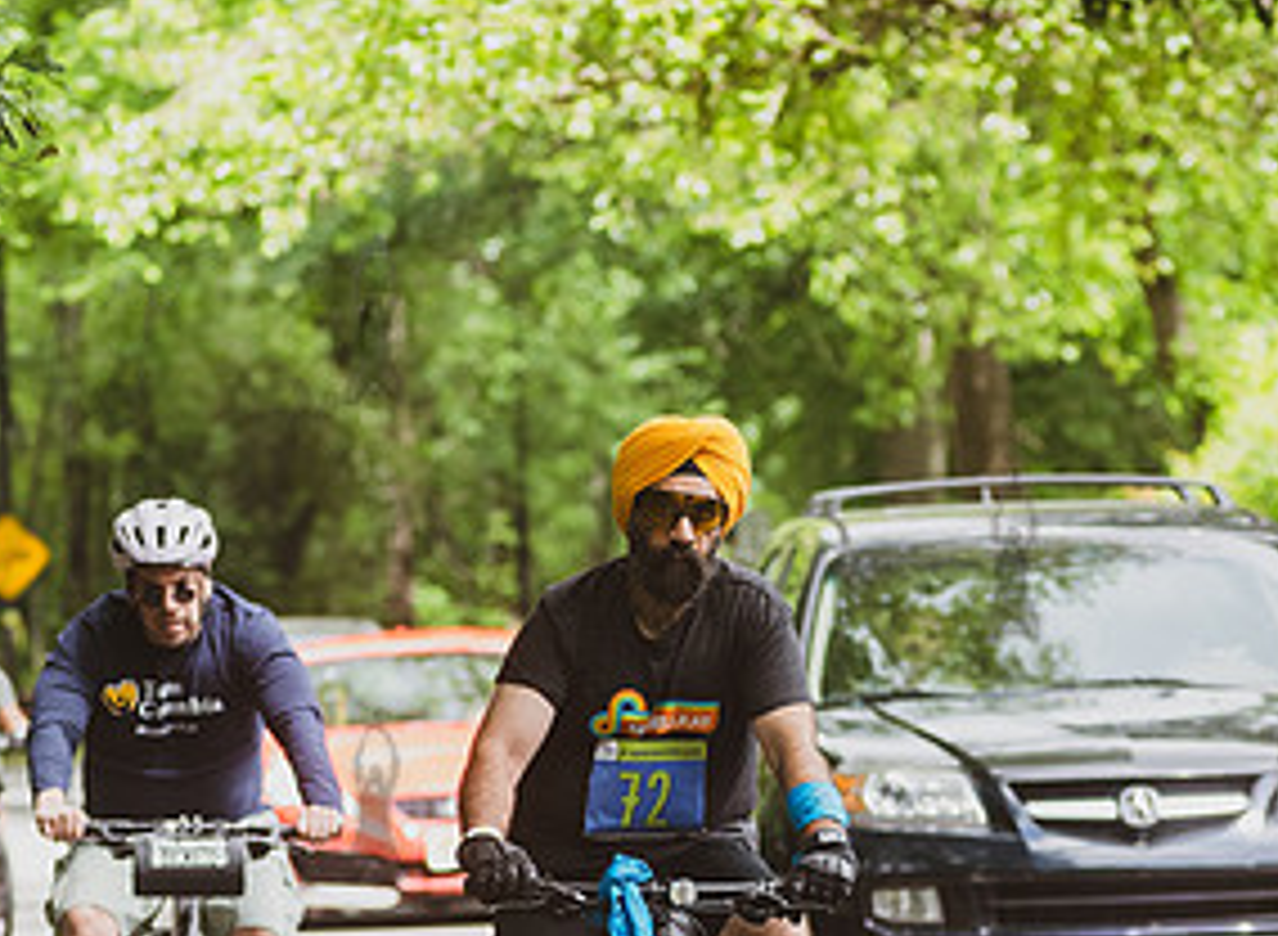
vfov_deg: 4.8
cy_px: 860
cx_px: 627
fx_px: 11166
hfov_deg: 6.6
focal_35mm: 305
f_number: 4
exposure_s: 1/1600
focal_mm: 125
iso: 1000
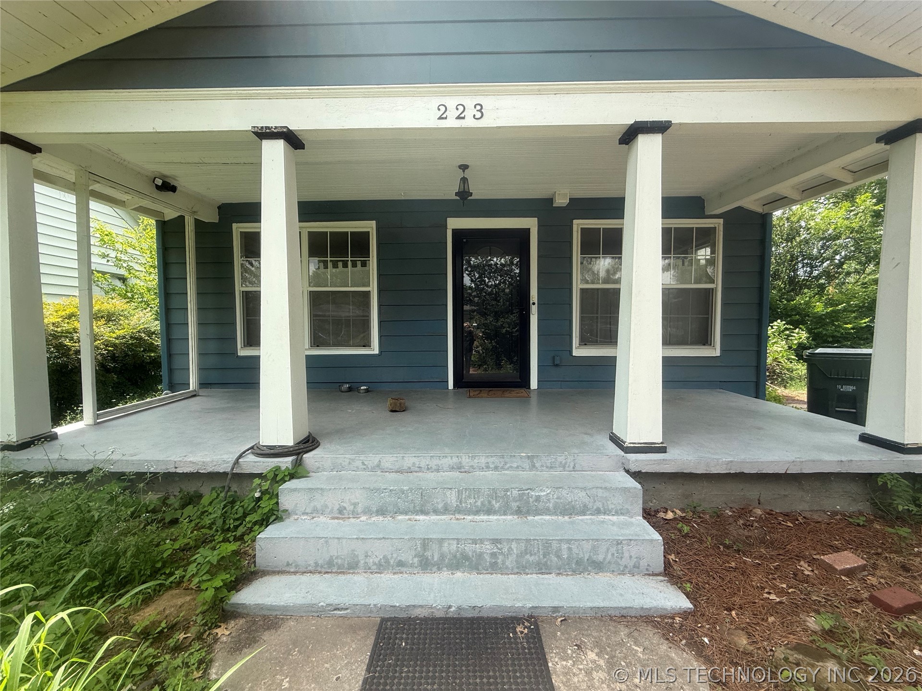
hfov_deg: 102.1
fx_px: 373
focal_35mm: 14
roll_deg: -0.5
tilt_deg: -2.2
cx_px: 461
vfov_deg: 85.7
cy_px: 346
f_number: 2.2
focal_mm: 2.22
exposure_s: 1/506
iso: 50
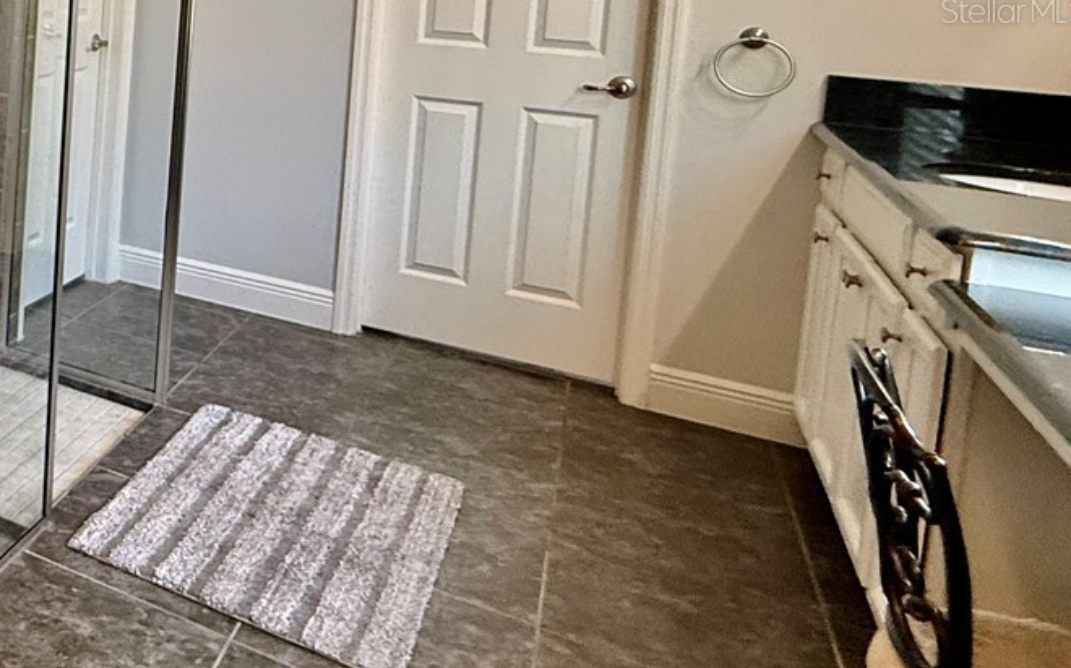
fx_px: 1050
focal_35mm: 36
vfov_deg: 32.6
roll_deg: -2.1
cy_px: 10
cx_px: -204
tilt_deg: -4.6
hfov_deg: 39.5
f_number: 2.2
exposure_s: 1/60
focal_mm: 2.22
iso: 400
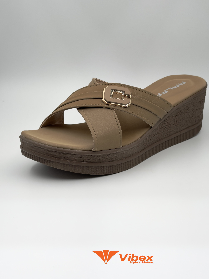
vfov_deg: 31.2
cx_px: 118
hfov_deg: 23.6
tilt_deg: -18.5
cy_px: 119
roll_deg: +0.6
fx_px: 499
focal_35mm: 62
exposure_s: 1/1285
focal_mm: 6.76
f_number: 1.78
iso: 64
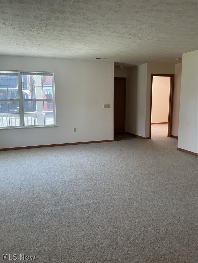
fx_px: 221
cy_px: 132
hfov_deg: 48.2
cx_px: 99
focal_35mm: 29
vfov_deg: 61.7
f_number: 1.8
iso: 40
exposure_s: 1/50
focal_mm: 3
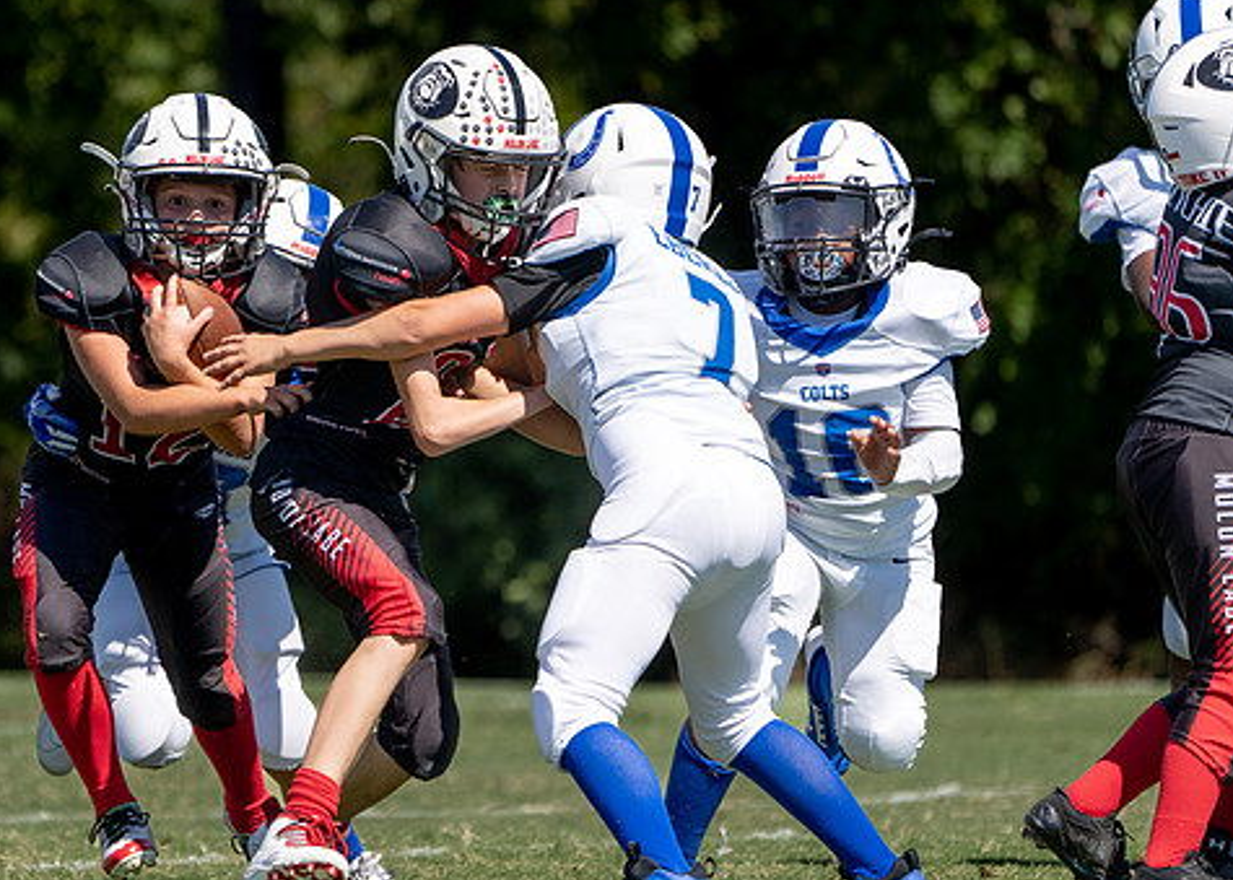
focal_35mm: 524
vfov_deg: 2.7
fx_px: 18344
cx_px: 376
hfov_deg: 3.8
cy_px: 433
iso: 320
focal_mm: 306
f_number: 5.6
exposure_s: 1/2000
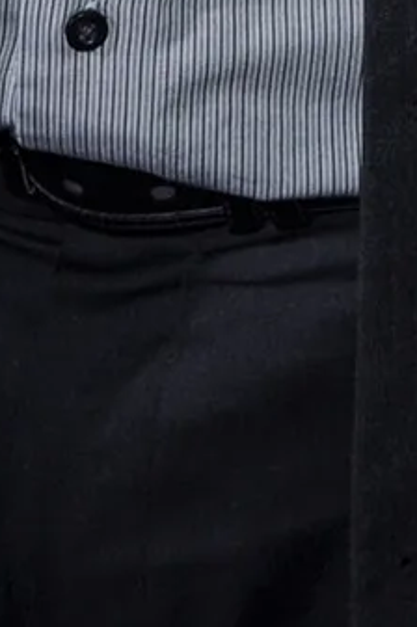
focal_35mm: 240
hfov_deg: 5.7
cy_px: -976
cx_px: 337
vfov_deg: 7.8
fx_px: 4178
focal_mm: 42
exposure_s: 1/160
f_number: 5.6
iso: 250
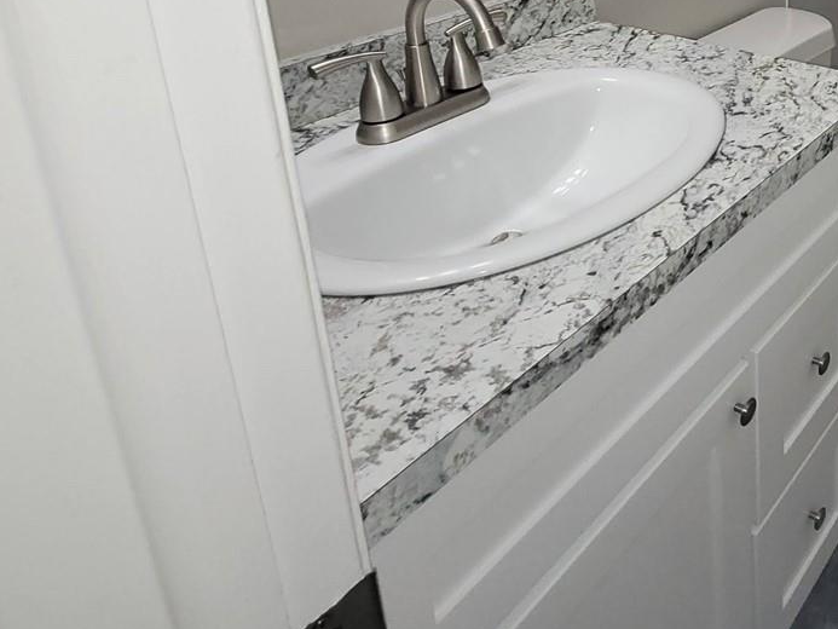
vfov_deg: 40.7
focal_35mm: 30
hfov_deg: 45.3
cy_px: -5
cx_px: 919
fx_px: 726
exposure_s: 1/60
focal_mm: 2.2
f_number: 2.2
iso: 200
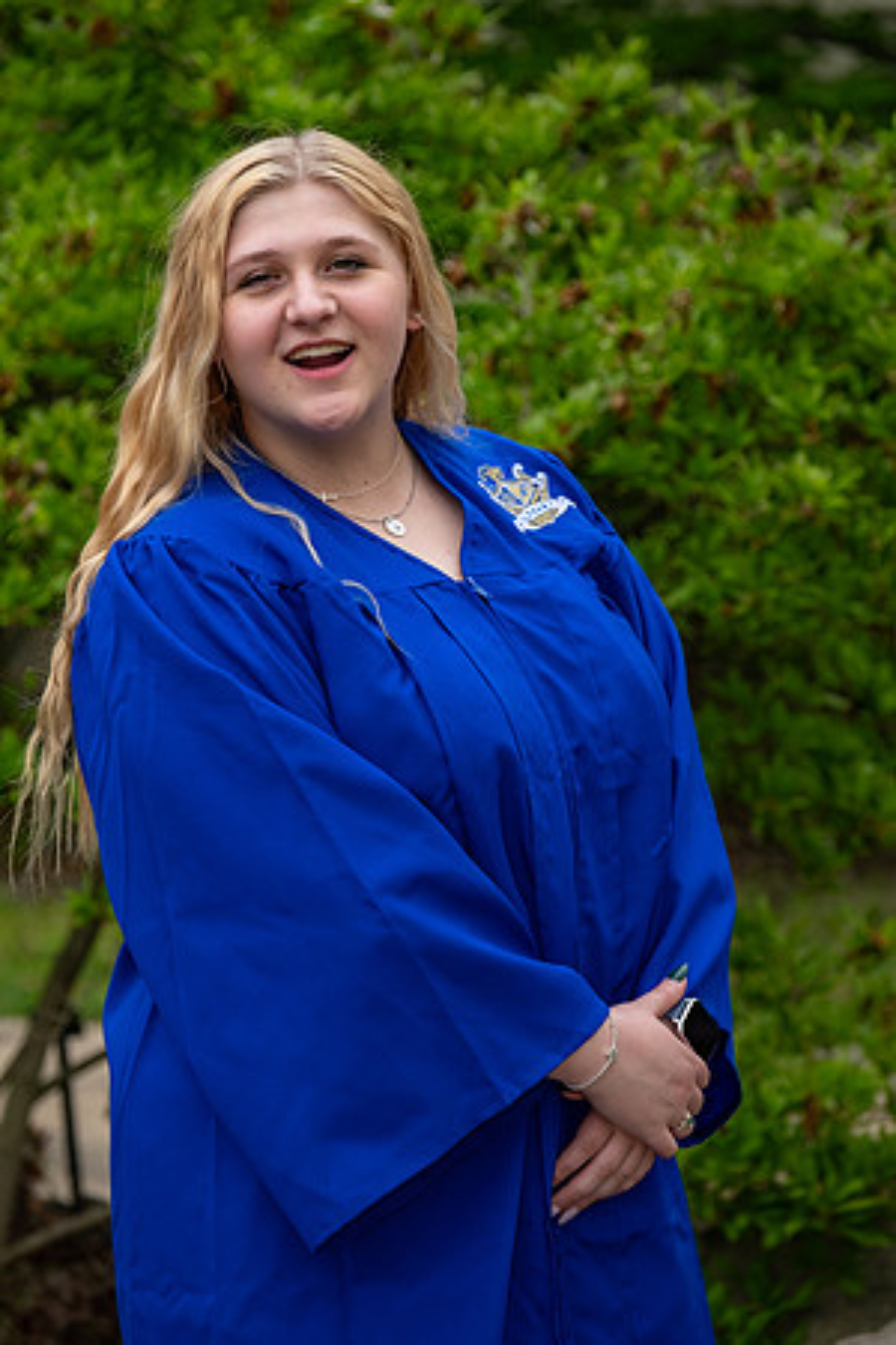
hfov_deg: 8.3
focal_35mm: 166
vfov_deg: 12.4
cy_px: 672
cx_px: 448
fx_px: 6197
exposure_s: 1/250
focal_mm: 110.6
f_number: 4.5
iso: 250
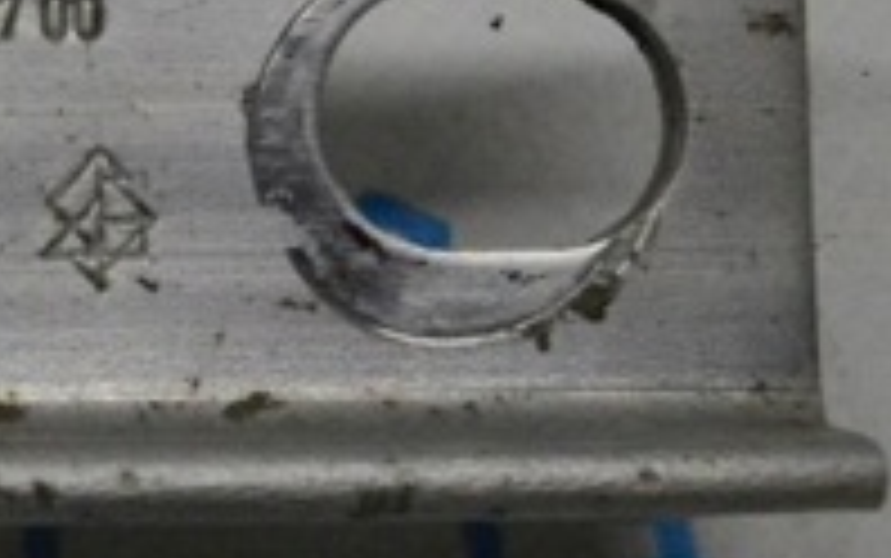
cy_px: 74
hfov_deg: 17.1
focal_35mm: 114
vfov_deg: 11.5
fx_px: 2761
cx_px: -315
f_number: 11
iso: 6400
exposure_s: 1/500
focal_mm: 23
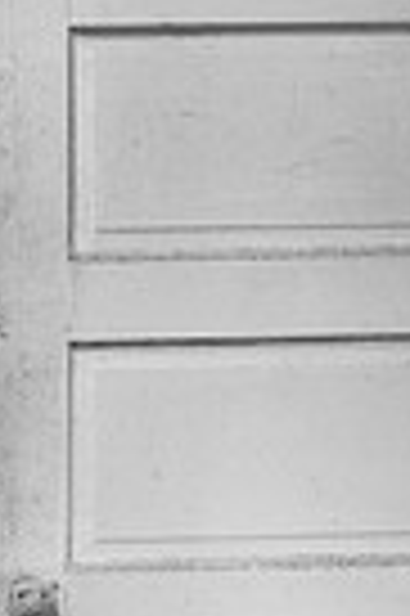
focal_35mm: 119
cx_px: -455
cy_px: -56
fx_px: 2038
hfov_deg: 10.4
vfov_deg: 16.7
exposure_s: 2
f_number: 22
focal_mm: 28
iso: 200
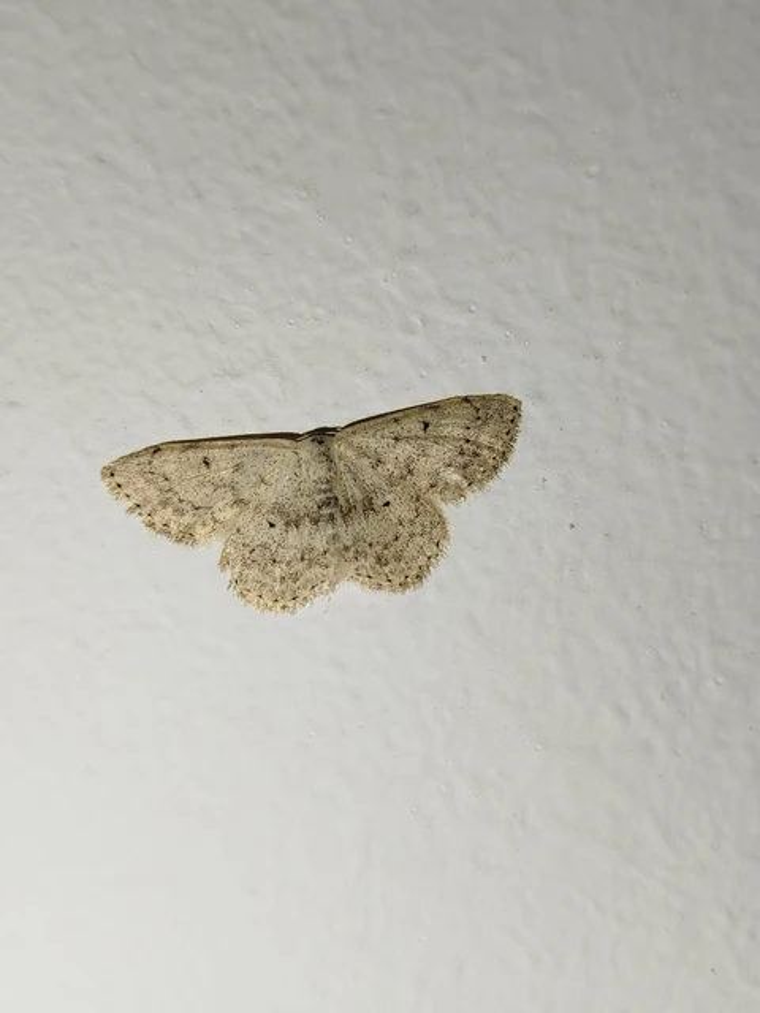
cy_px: 506
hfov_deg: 32.2
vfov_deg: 42.1
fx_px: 1317
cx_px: 380
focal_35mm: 45
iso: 80
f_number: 1.7
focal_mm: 5.31
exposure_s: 1/100
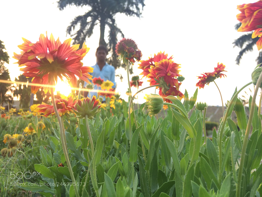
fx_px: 219
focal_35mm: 29
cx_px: 131
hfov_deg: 61.7
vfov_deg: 48.2
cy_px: 98
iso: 32
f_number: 2.2
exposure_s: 1/116
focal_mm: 4.15
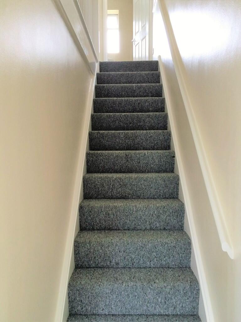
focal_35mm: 29
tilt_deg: -6.5
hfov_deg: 48.2
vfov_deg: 61.7
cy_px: 161
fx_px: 269
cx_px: 120
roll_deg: +0.4
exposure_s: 1/33
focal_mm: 4.15
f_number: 2.2
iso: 64
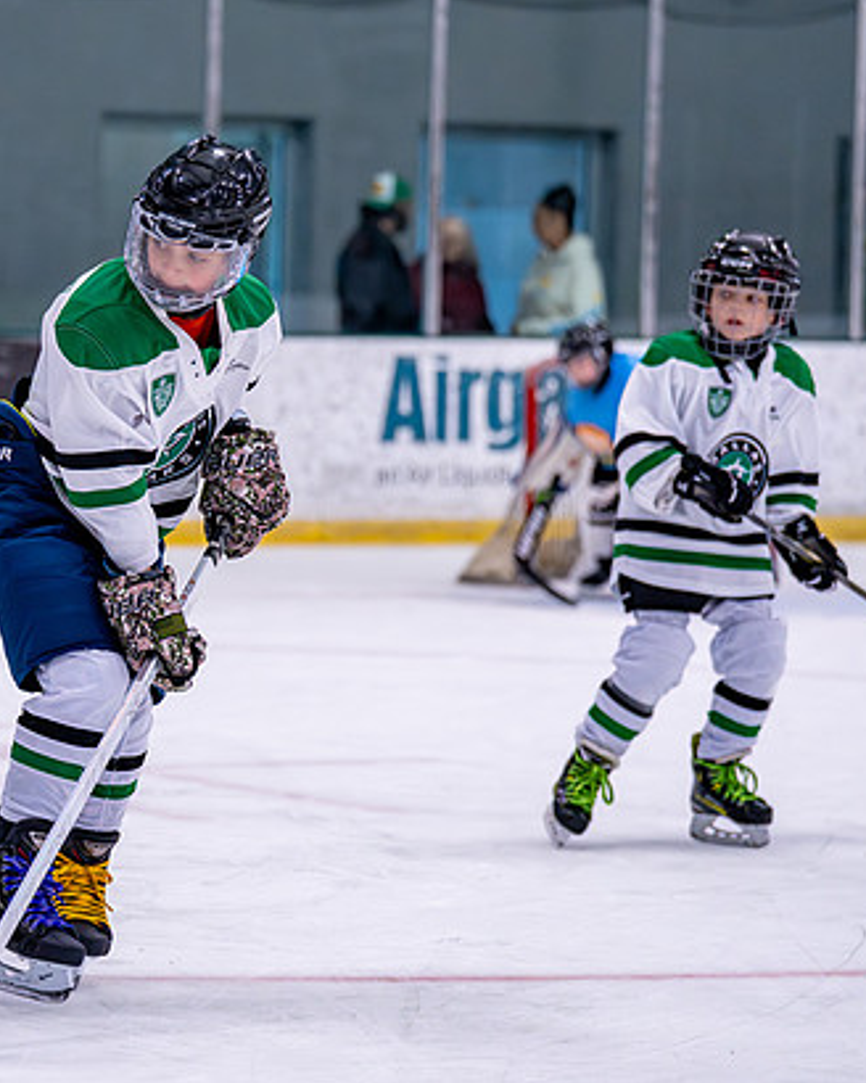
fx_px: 5254
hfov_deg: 9.4
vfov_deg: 11.8
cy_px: 444
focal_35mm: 164
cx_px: -18
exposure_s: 1/1250
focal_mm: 92
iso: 2500
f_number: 2.8
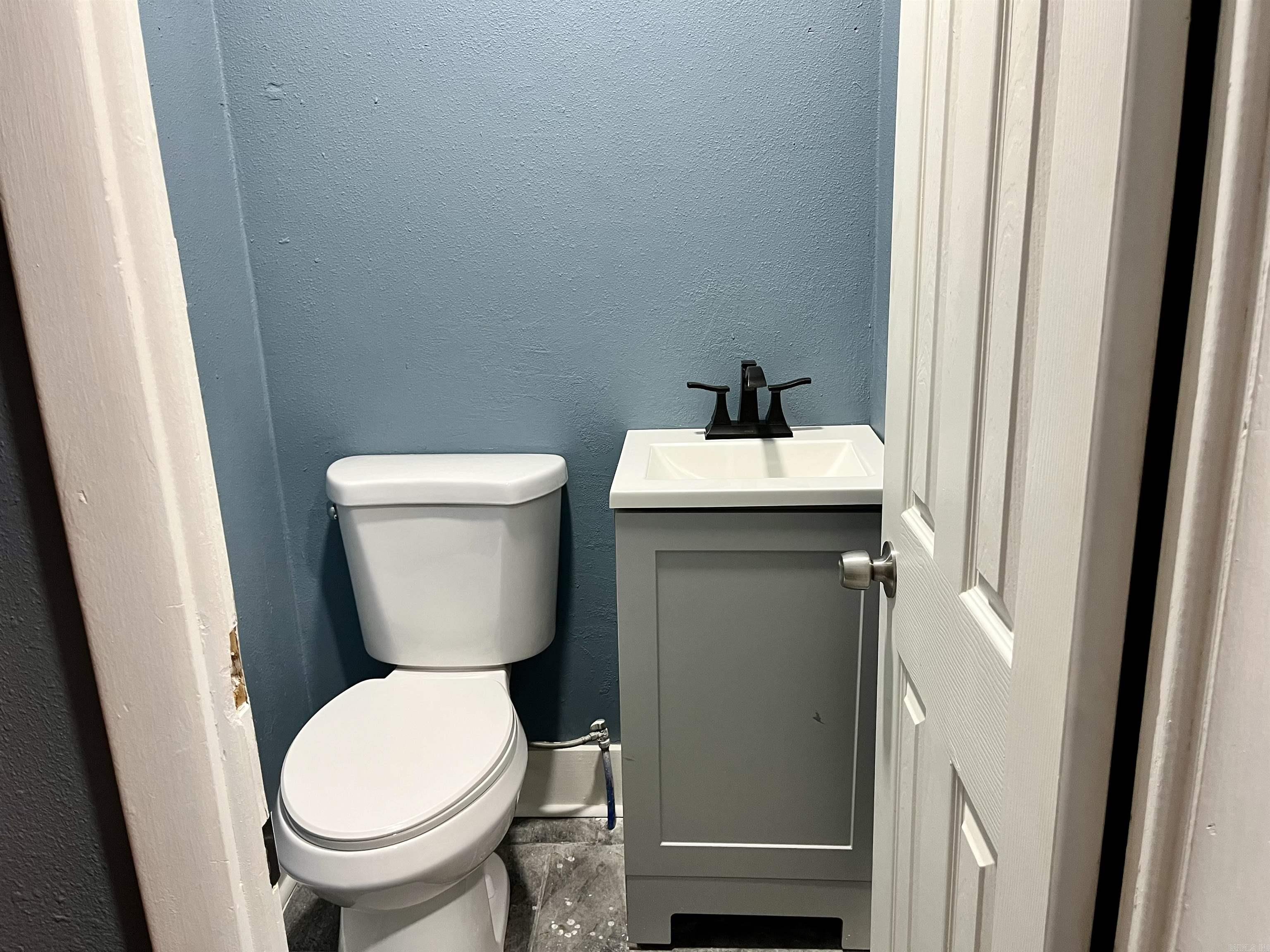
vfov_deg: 53.1
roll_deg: +2.3
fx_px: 954
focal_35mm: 26
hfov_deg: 67.3
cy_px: 476
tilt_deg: -15.9
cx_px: 635
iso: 200
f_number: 1.6
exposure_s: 1/60
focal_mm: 5.1
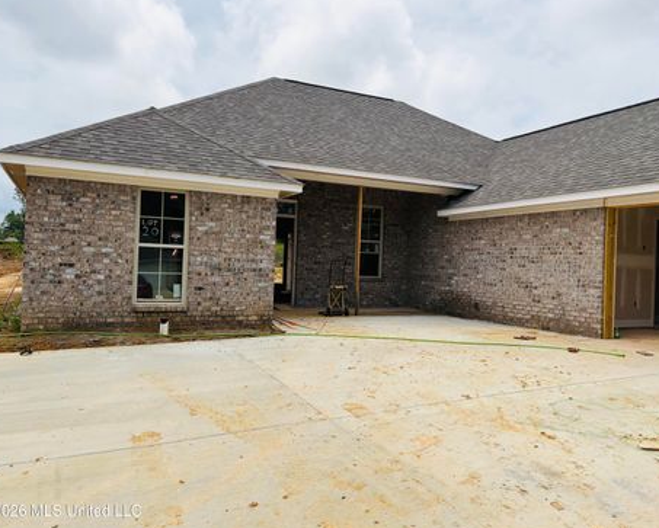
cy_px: 263
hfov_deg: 62.2
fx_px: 546
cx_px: 343
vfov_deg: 51.6
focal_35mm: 28
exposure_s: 1/8850
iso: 64
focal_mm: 5.96
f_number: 1.6
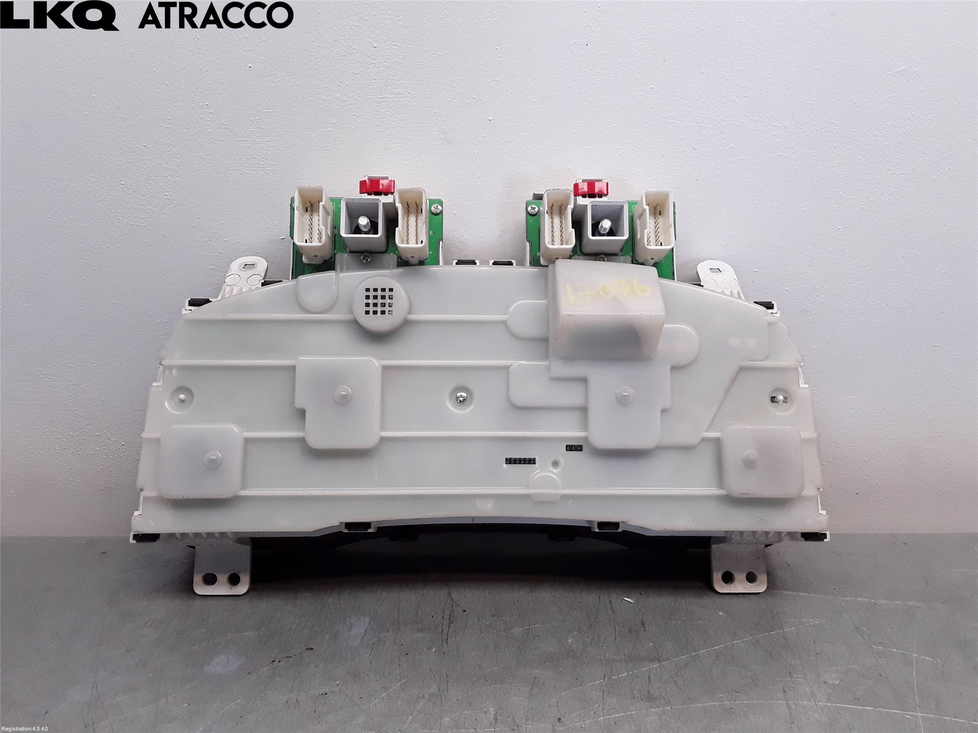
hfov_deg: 63.4
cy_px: 366
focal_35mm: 28
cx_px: 489
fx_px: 791
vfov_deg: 49.7
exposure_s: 1/201
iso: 100
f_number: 1.9
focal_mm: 2.91
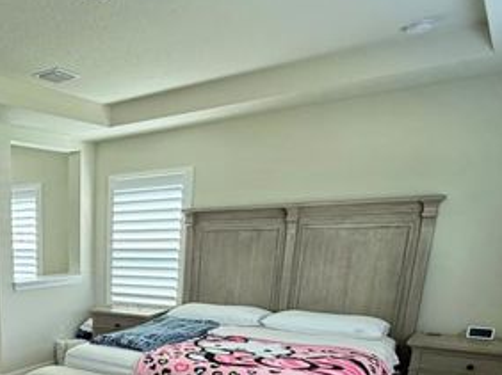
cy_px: 375
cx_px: 26
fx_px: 507
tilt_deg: -14.6
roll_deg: +1.8
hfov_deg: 46.1
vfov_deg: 36.5
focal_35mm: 35
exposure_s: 1/99
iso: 160
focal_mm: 2.22
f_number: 2.2
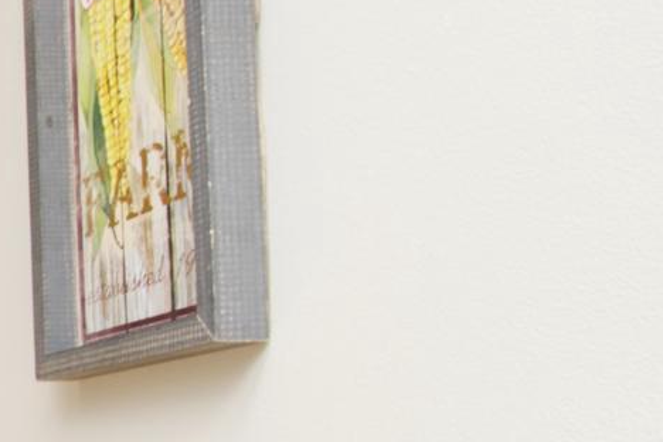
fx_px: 1289
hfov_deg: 18.7
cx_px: -652
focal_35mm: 70
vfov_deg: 18.9
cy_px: 446
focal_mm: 11
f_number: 7.1
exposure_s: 1/200
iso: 320
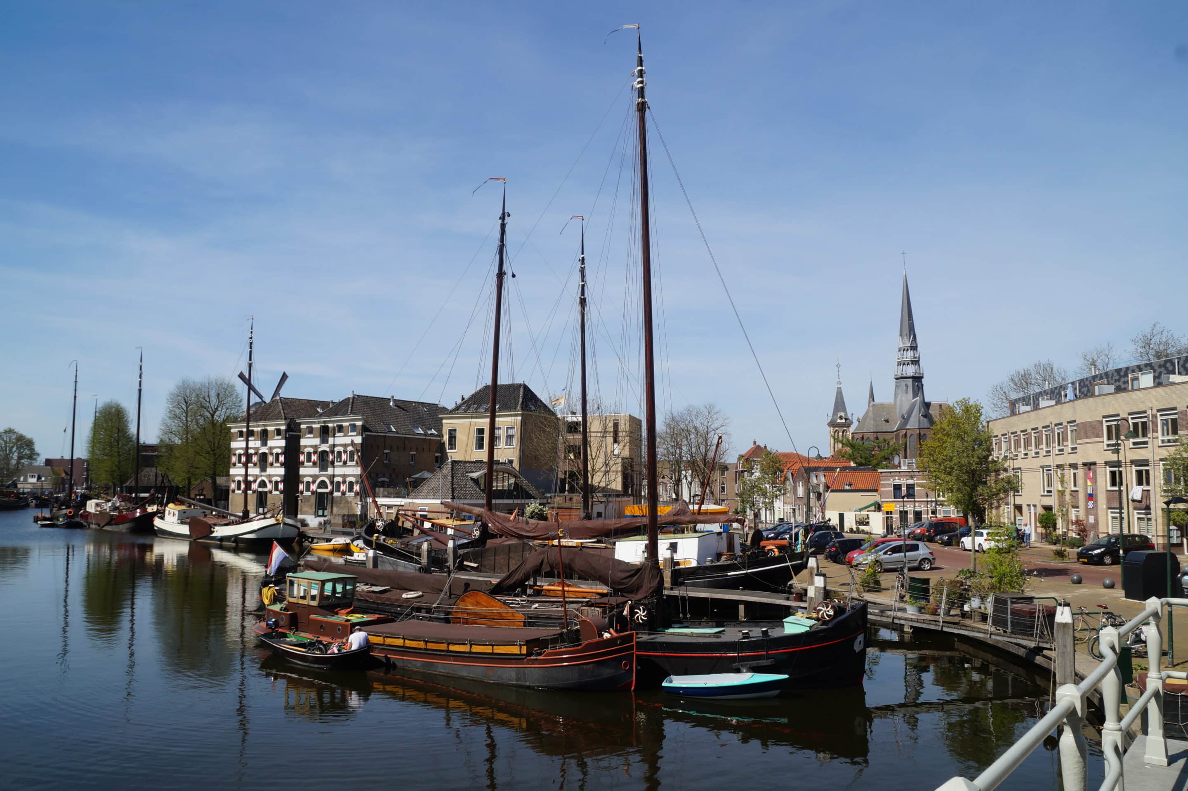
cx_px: 594
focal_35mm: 27
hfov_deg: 67.4
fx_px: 891
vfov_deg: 47.9
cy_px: 396
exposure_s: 1/250
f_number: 10
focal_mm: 18
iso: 100
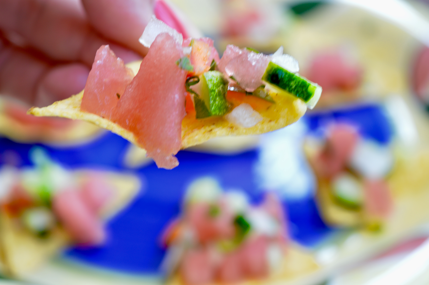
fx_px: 857
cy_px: 142
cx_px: 214
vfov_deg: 18.9
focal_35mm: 72
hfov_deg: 28.1
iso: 200
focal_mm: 48
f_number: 5.6
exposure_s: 1/20
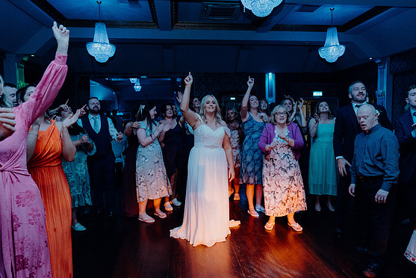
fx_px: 289
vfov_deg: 51.3
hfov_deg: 71.5
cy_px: 142
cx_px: 211
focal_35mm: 25
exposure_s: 1/160
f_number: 3.5
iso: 2500
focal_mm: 24
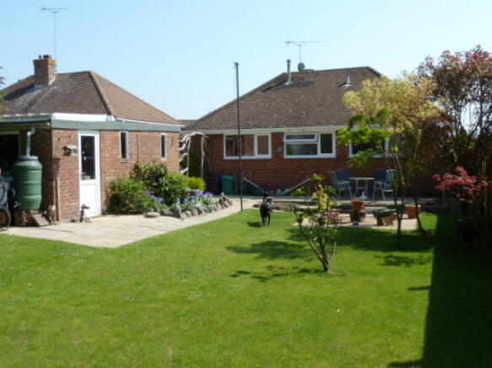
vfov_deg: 38.7
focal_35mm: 37
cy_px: 184
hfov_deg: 50.1
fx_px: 526
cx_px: 246
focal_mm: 6.1
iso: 80
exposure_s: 1/500
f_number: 4
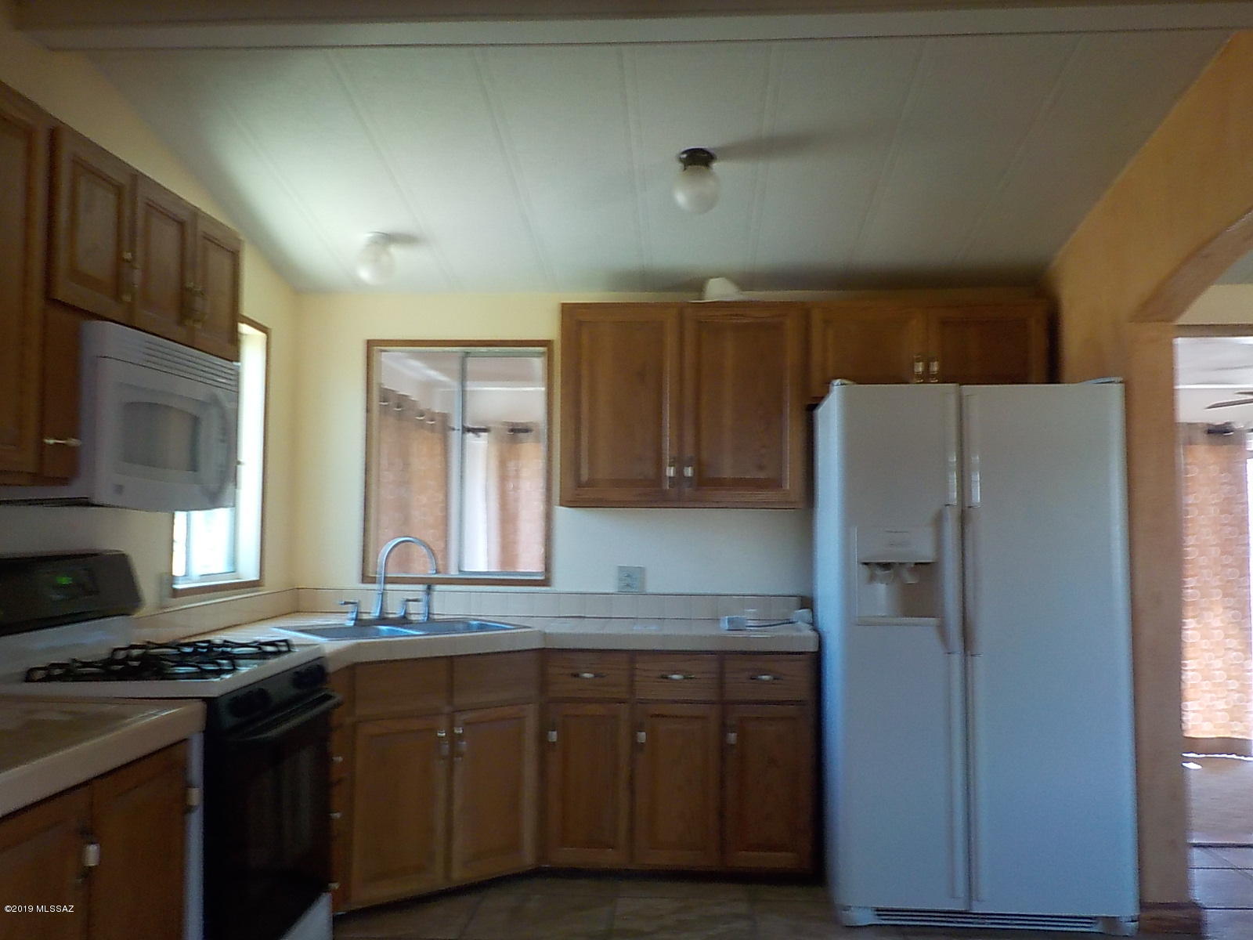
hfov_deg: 60.0
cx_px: 626
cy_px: 470
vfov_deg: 46.8
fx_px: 1086
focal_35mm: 30
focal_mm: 4.1
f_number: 3.3
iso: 220
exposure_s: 1/30
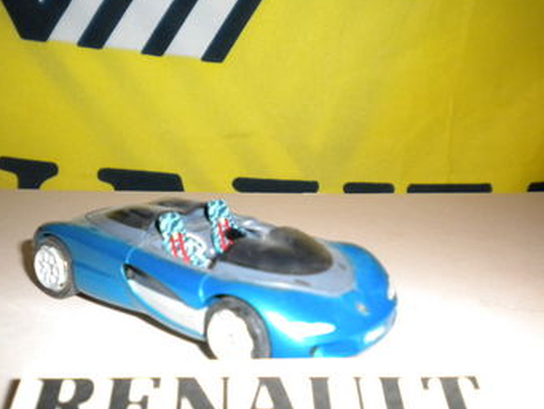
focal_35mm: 41
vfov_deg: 35.1
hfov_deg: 45.7
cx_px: 250
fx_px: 645
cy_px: 228
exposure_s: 1/30
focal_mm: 6.3
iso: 400
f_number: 3.1
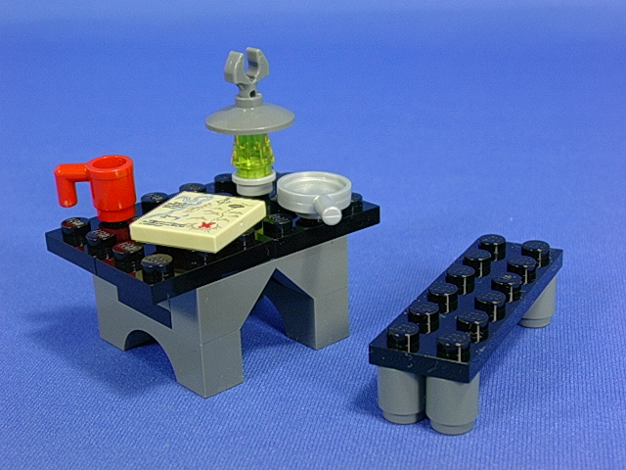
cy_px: 235
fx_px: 1139
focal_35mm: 63
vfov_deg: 23.3
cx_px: 313
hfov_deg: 30.7
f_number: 3.5
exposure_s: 1/12.6
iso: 70
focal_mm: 9.6
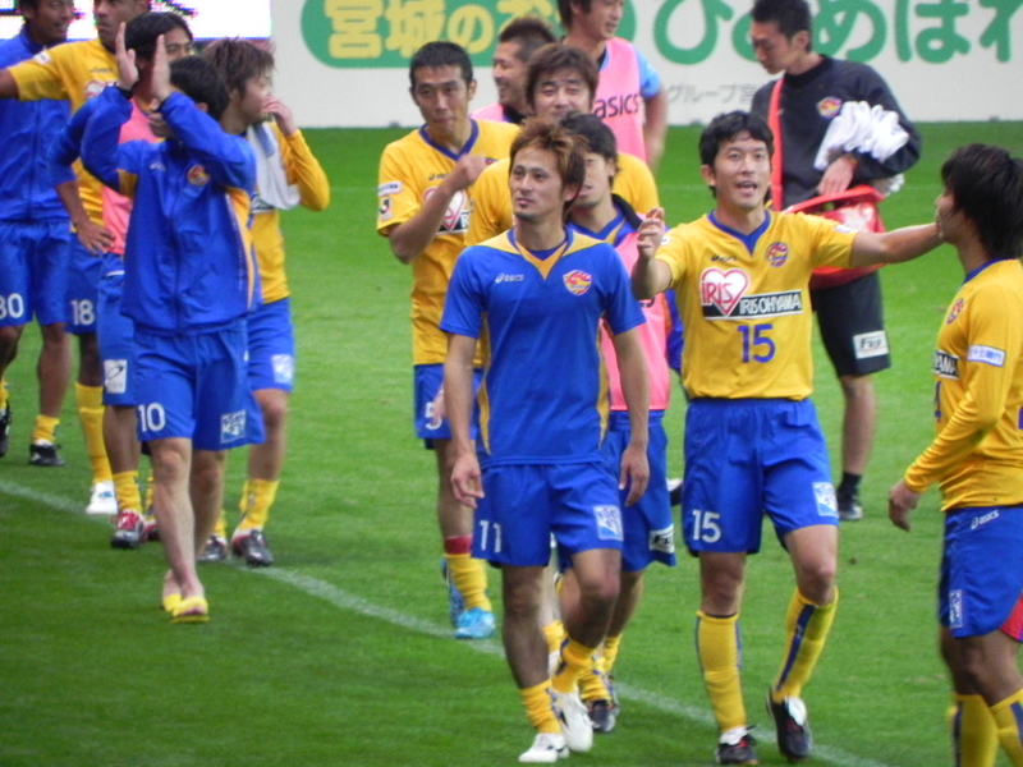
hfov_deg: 3.6
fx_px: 16254
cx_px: 512
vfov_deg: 2.7
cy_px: 384
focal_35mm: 550
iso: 400
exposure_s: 1/53.1
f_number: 5
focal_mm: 97.8
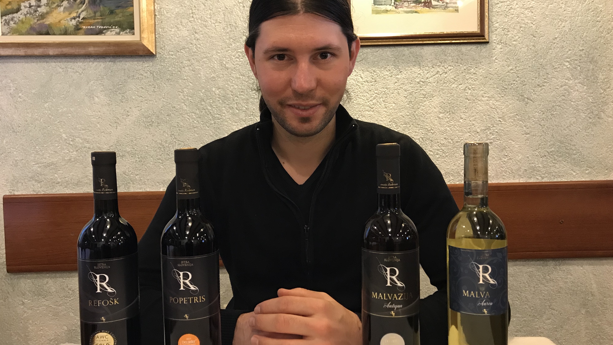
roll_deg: +1.3
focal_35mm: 31
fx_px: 504
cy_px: 175
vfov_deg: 37.8
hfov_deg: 62.6
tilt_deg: -2.6
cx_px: 309
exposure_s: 1/14
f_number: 1.8
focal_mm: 3.99
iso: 100
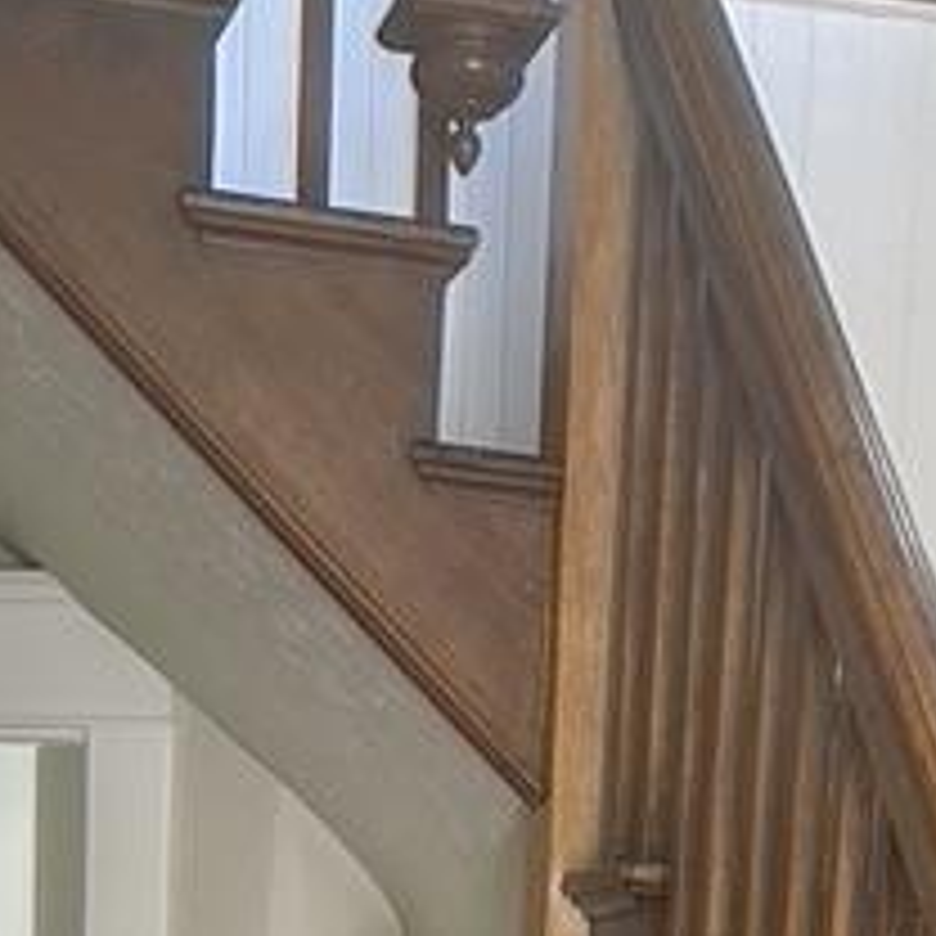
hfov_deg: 15.4
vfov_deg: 13.2
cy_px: 1899
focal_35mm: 113
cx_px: 598
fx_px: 3457
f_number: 1.5
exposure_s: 1/60
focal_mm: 5.7
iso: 160
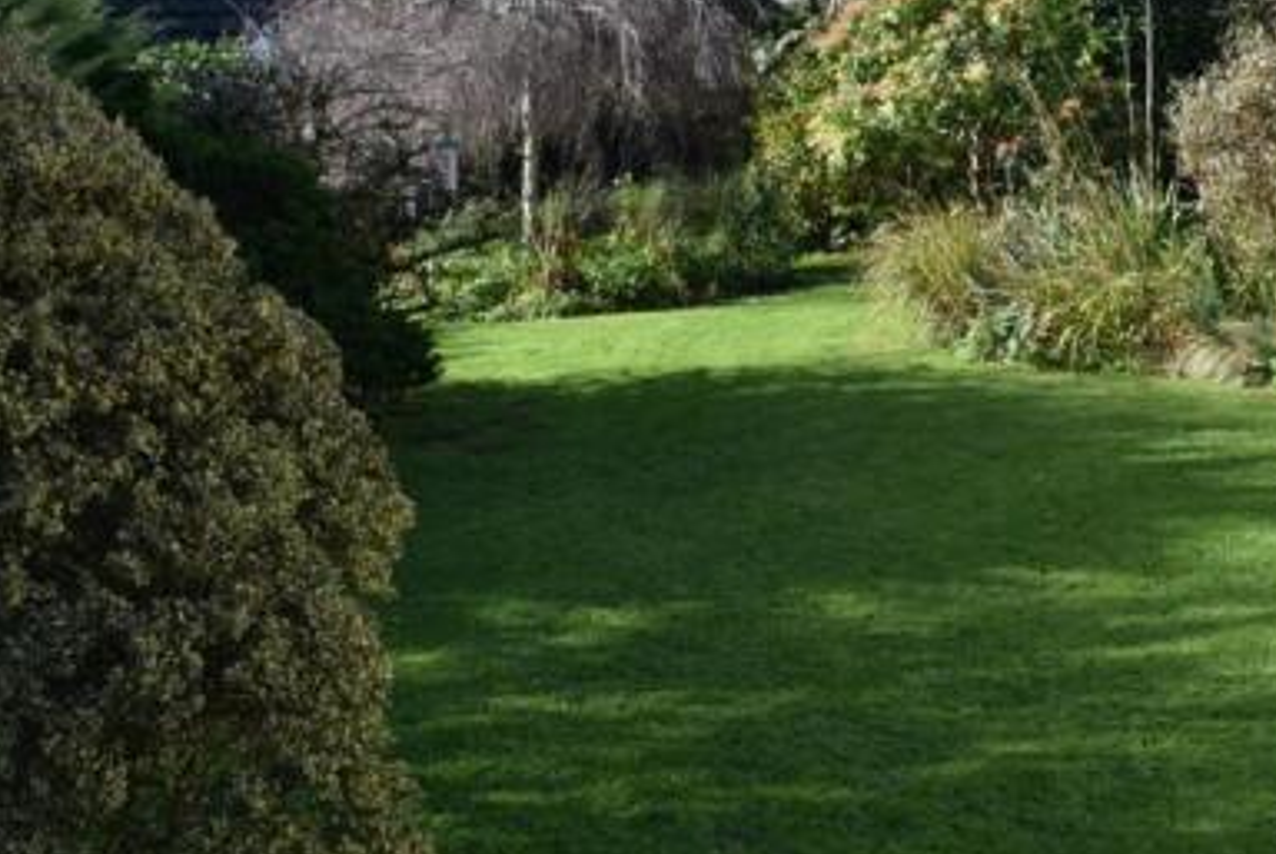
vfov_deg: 29.2
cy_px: 331
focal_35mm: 46
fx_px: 1632
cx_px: 1085
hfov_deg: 40.3
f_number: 7.1
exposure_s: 1/320
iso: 200
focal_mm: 18
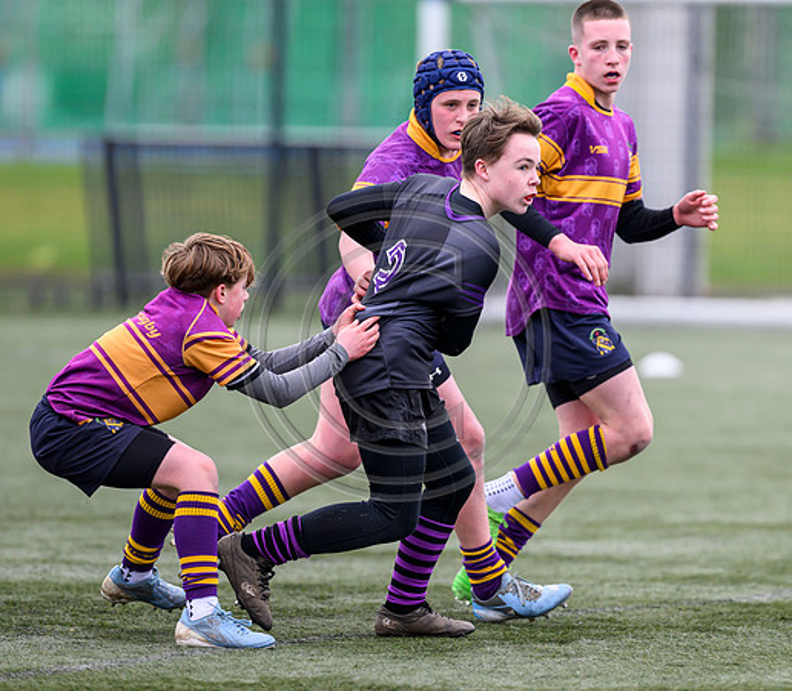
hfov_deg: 3.5
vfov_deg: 3.1
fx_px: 12813
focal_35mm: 528
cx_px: 478
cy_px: 382
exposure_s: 1/1250
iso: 500
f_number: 3.5
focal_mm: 400
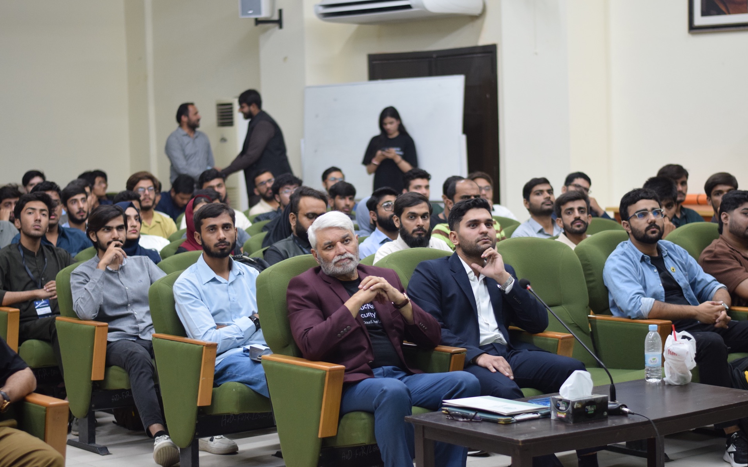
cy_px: 251
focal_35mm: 77
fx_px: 1570
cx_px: 375
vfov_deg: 16.9
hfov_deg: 26.8
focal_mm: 50
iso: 800
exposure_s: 1/250
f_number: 1.8
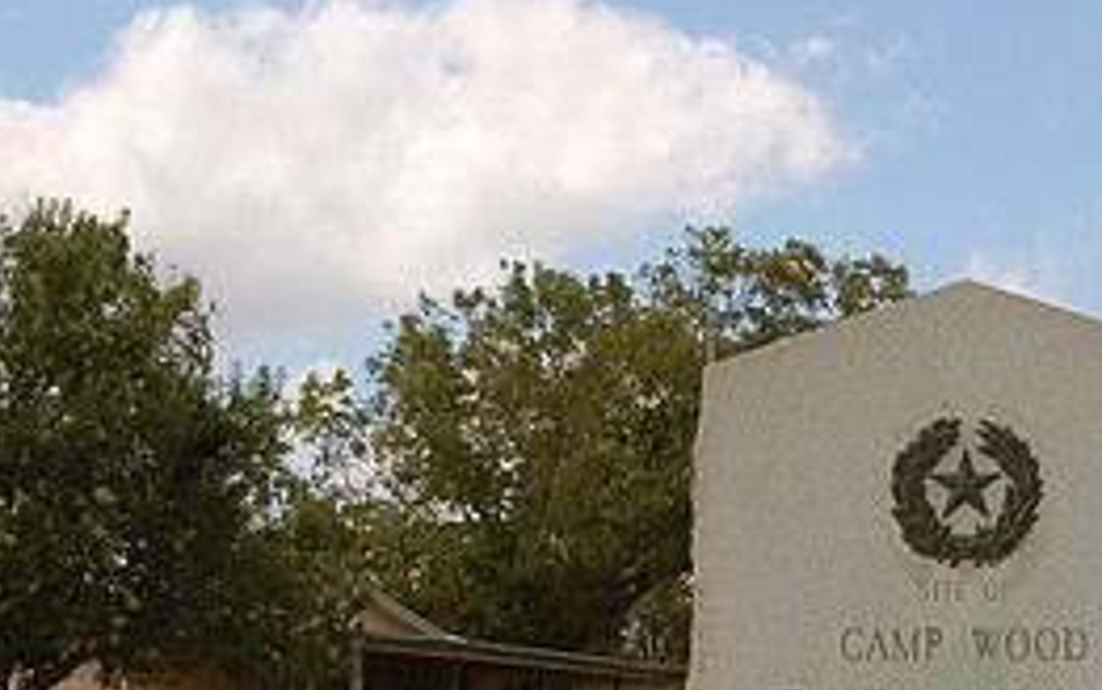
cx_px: 946
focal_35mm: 88
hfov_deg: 23.1
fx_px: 2644
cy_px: 774
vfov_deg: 14.5
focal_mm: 26
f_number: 8
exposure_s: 1/320
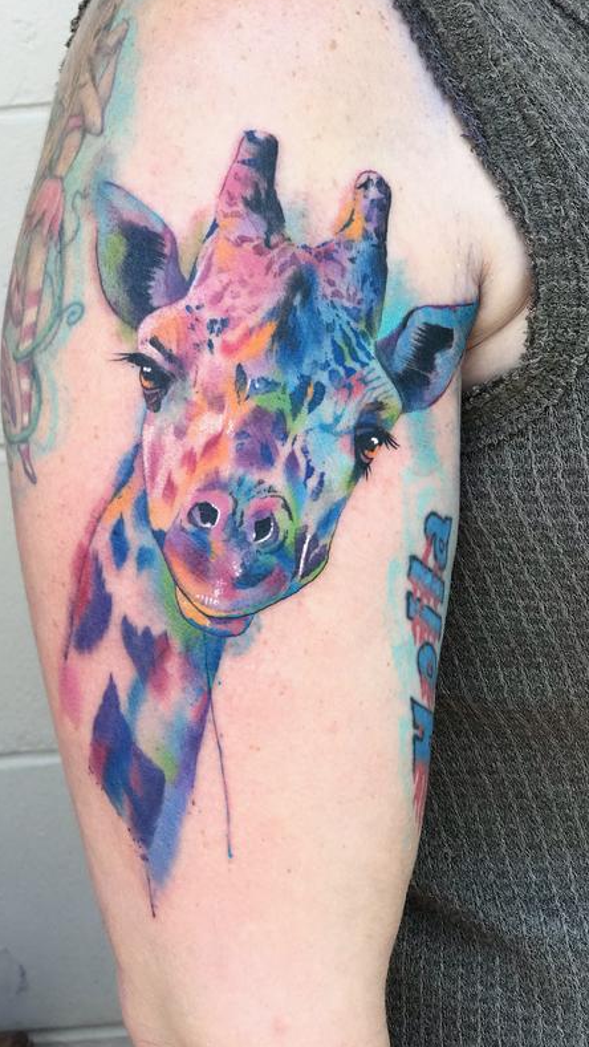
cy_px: 519
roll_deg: +6.3
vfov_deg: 33.3
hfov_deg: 19.1
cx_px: 265
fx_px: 1749
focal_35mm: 63
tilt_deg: -15.0
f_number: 2.8
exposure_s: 1/120
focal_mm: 6.6
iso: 25
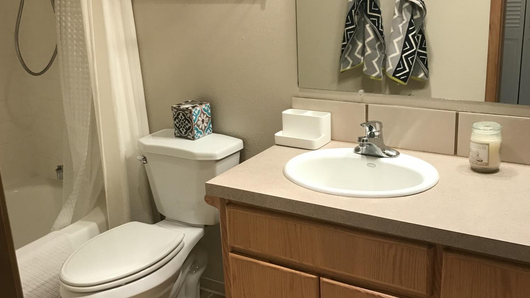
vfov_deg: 29.0
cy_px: 135
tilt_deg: -15.6
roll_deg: +3.1
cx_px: 266
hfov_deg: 49.4
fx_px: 576
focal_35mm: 41
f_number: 1.8
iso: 25
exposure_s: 1/40
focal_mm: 3.99
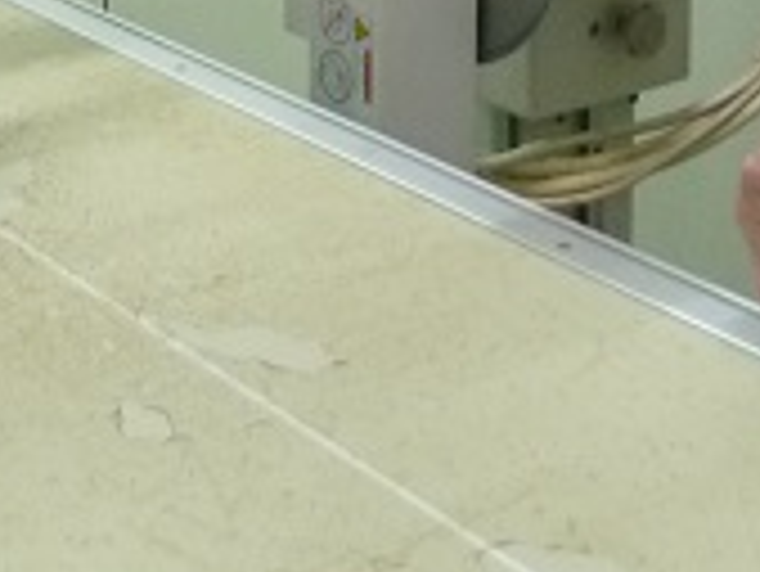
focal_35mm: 98
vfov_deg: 14.3
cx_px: 182
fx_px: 2153
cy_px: -250
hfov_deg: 19.9
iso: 400
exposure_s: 1/15
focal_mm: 4.8
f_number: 2.8
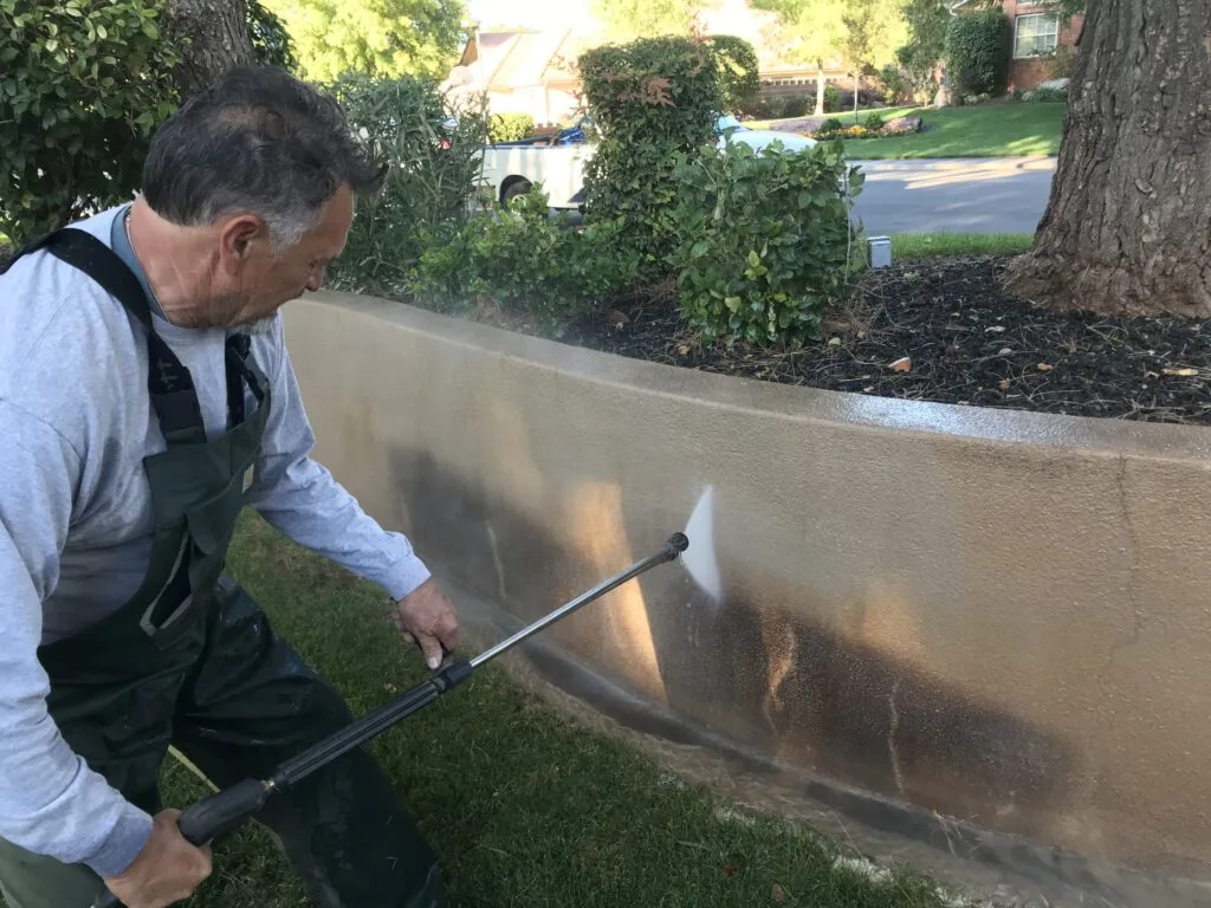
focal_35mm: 28
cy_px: 454
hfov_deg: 63.4
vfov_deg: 49.7
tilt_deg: -18.9
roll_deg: +4.3
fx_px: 980
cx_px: 606
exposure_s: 1/120
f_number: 1.8
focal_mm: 3.99
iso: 40
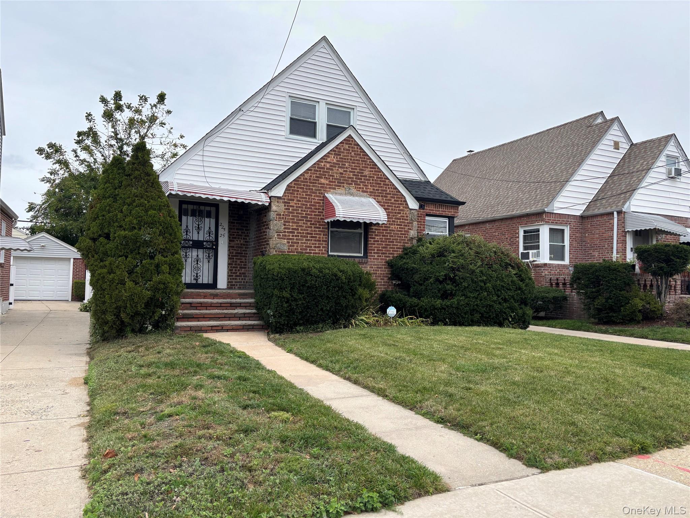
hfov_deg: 67.3
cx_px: 345
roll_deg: -1.1
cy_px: 259
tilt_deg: +0.8
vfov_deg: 53.1
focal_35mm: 26
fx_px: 518
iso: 50
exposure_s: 1/1328
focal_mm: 5.96
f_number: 1.6
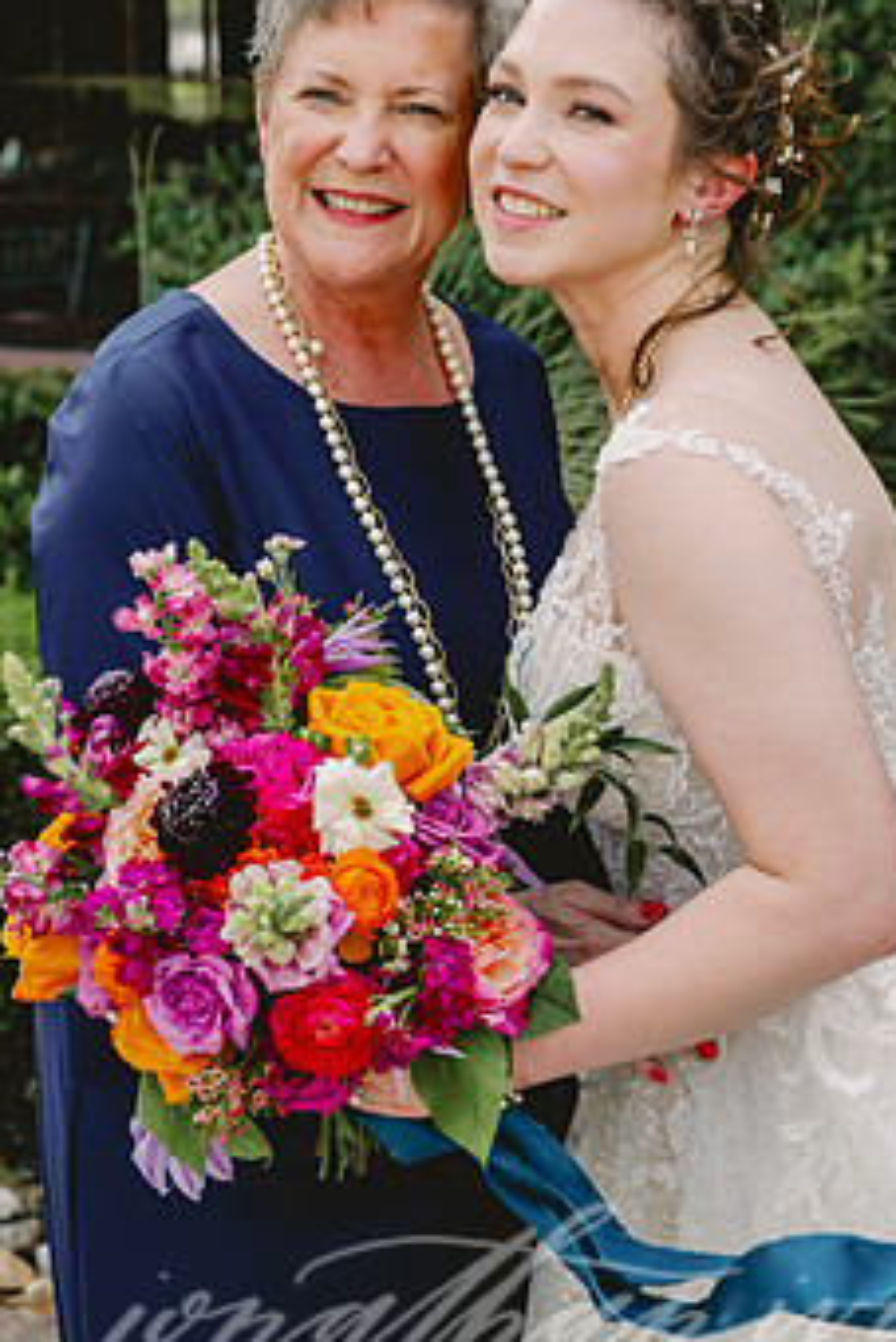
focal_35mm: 78
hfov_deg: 17.5
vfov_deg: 26.0
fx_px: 2909
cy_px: 592
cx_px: 497
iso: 200
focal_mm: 59
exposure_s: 1/320
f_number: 5
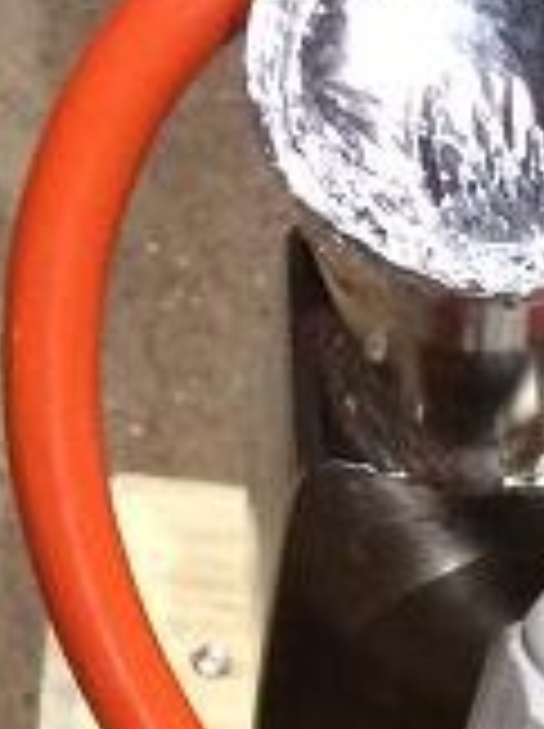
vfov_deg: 9.3
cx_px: 1144
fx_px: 3824
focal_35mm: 182
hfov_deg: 7.7
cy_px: 1962
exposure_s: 1/33
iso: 320
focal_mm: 4.12
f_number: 2.2
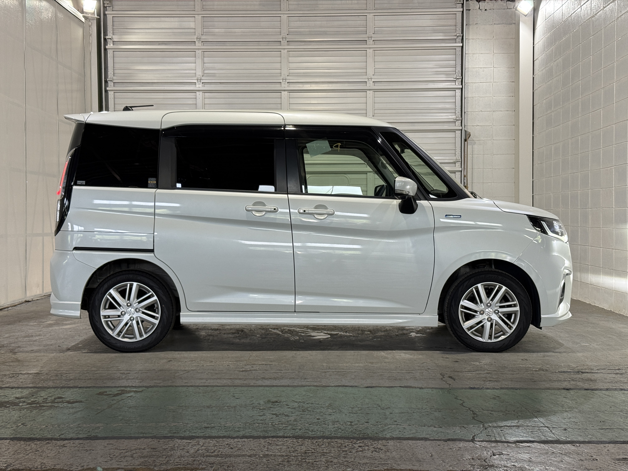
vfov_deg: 30.3
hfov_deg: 39.7
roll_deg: +0.2
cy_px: 236
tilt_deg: -1.5
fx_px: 871
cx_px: 314
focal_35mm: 48
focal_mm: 6.76
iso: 64
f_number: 1.78
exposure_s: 1/60
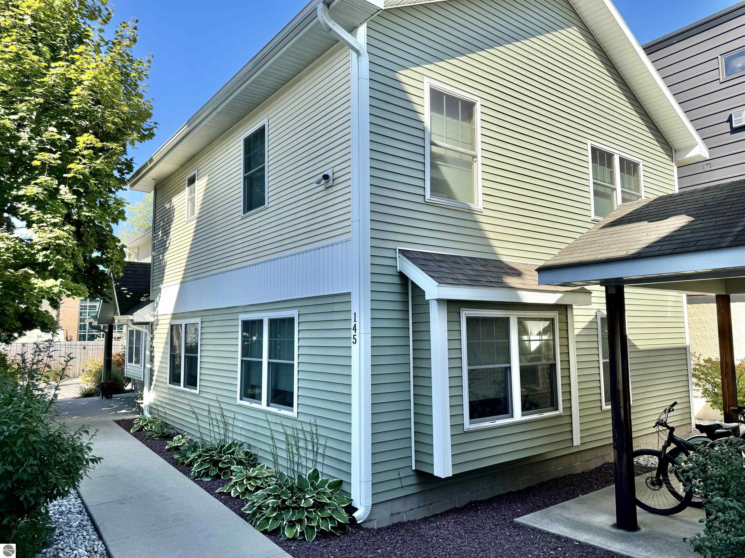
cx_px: 372
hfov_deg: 71.6
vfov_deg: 56.8
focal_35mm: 24
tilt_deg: +5.0
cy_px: 279
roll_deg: +0.1
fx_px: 517
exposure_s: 1/1923
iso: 80
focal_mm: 6.76
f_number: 1.78
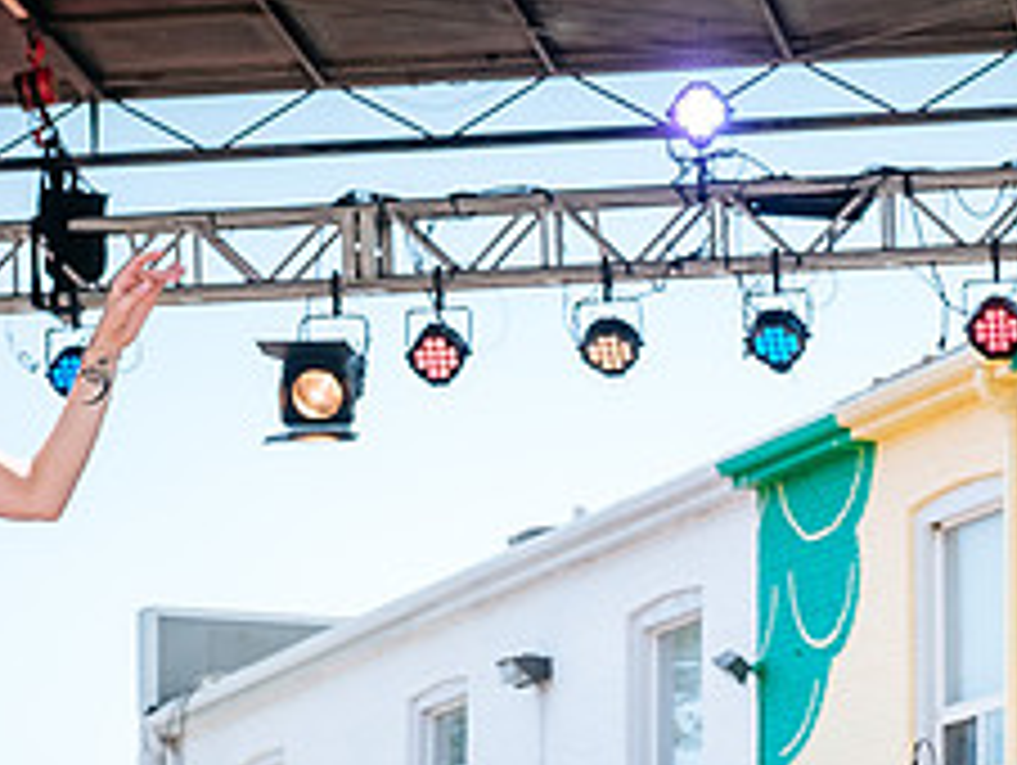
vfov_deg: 8.7
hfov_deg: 11.5
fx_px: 5029
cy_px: 590
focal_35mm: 171
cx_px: 637
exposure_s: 1/1250
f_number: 3.6
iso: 200
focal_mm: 36.5
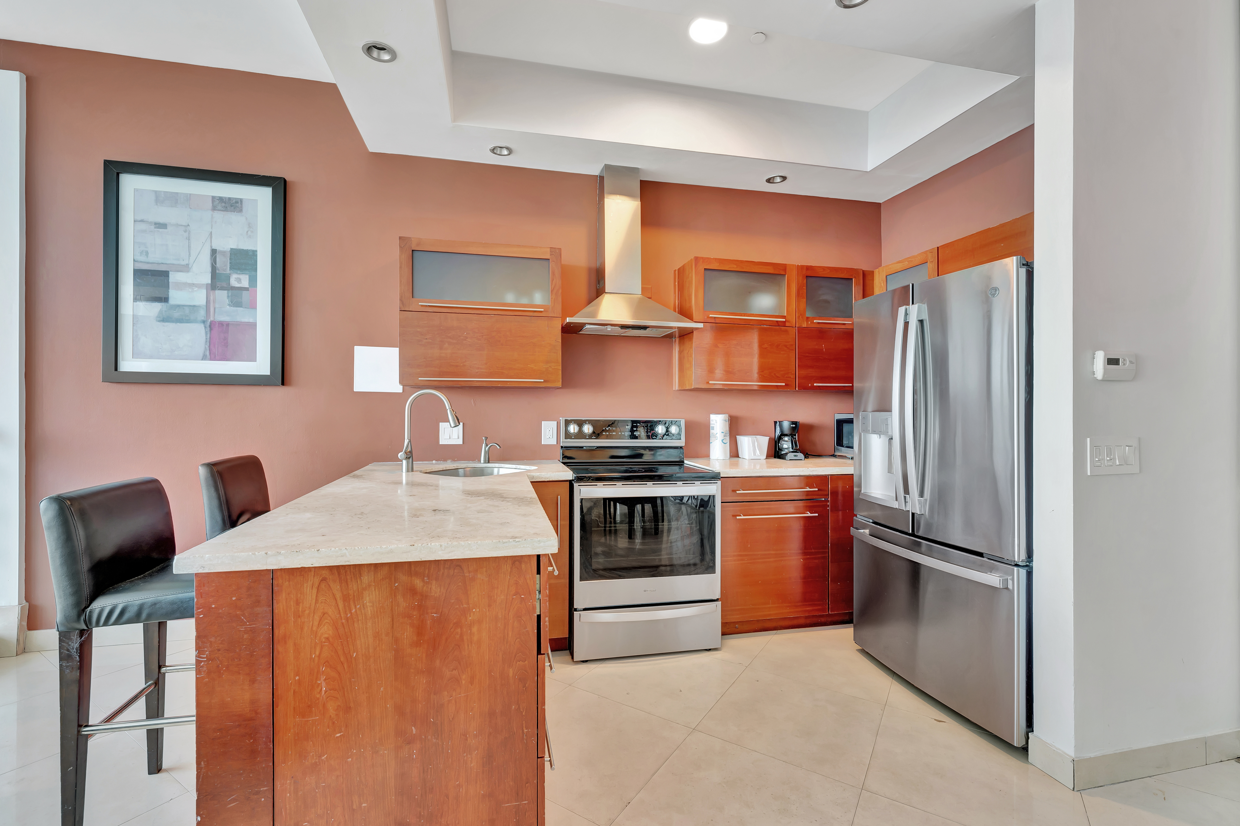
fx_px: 544
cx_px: 620
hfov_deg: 97.5
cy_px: 413
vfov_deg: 74.4
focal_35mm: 16
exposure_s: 1/1.67
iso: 400
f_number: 9
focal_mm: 15.8
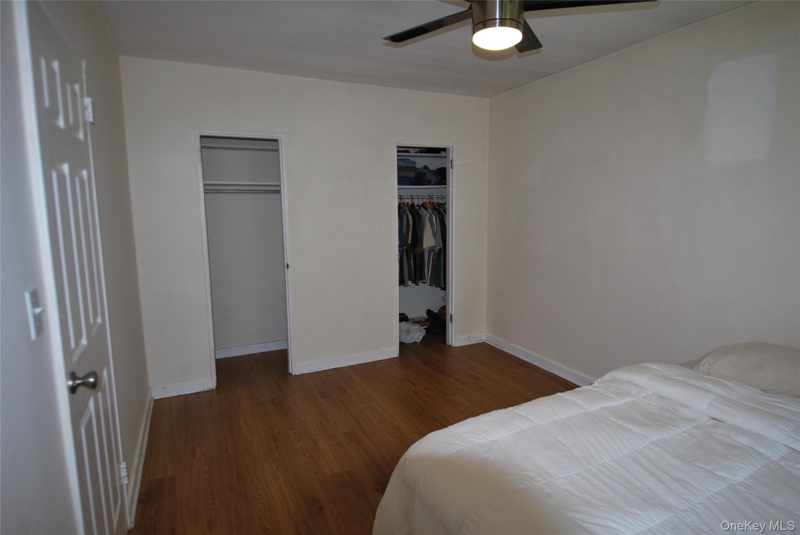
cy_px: 268
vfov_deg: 59.6
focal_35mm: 21
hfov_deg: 81.1
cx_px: 400
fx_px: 467
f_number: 4
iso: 200
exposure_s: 1/60
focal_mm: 14
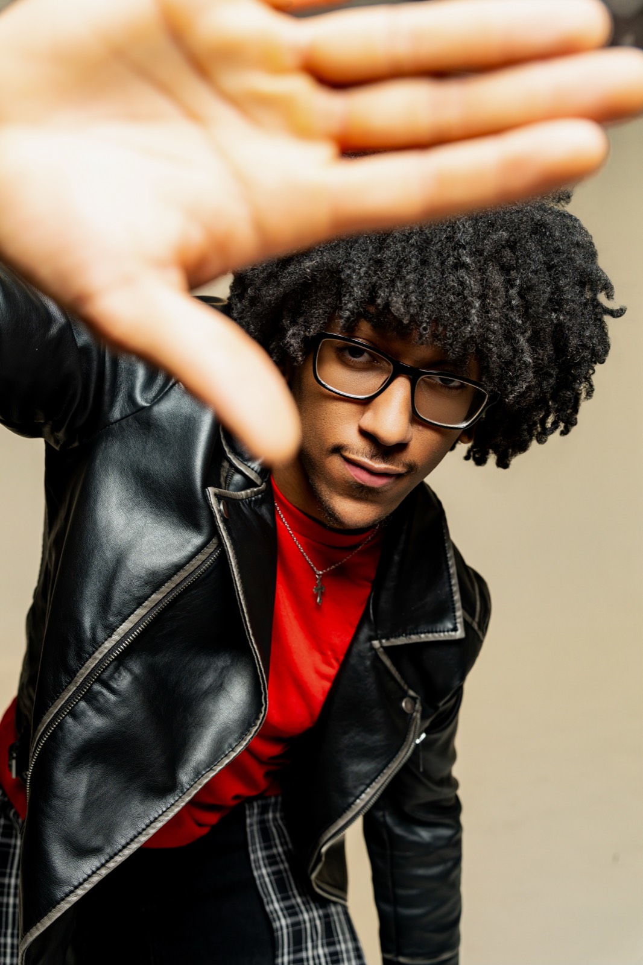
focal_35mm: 34
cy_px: 482
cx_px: 322
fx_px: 909
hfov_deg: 39.0
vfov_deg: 55.9
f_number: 5
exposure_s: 1/200
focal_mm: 33.9
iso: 500
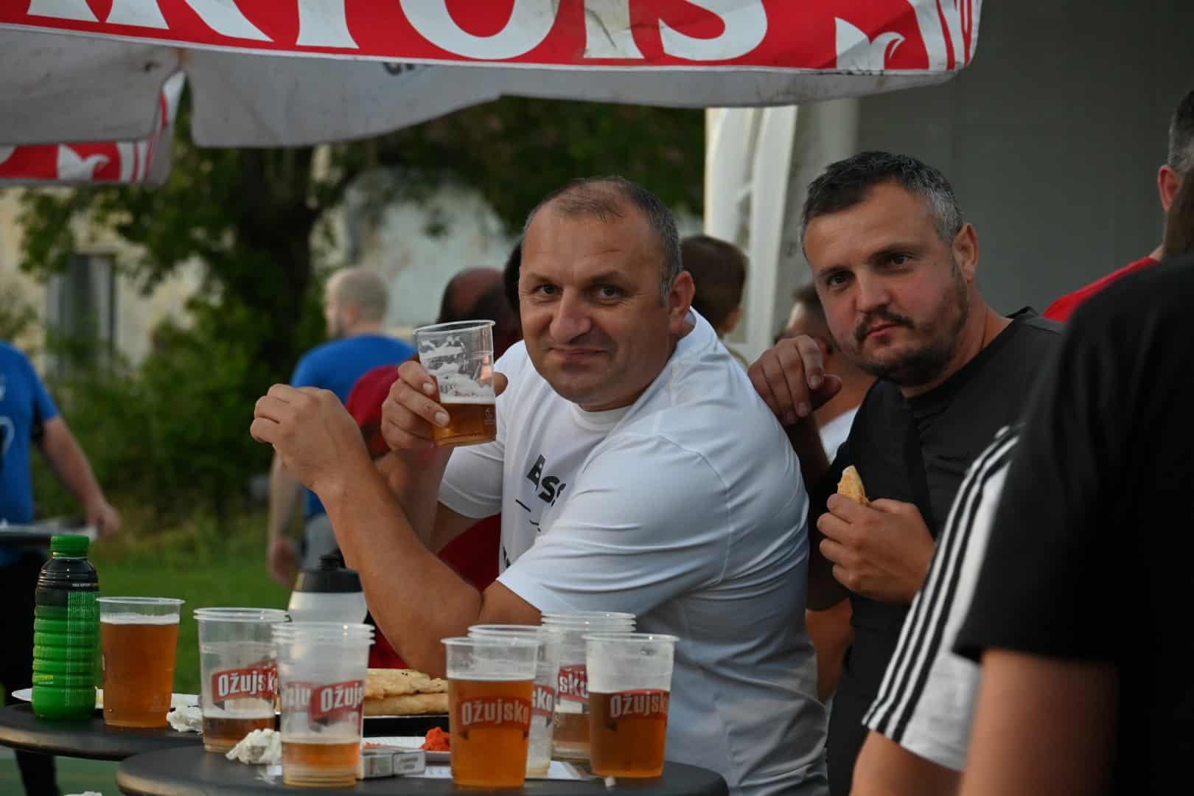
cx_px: 597
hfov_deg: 15.2
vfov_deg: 10.2
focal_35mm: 135
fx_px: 4477
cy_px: 398
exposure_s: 1/250
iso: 800
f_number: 5.6
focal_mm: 90
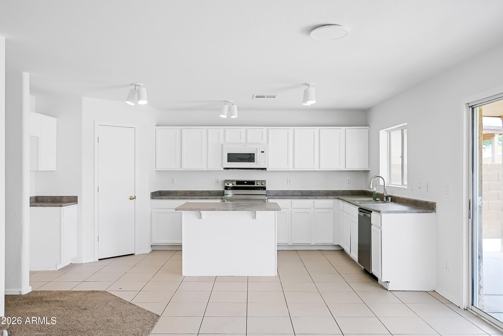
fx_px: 419
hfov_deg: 61.9
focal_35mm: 30
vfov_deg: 43.6
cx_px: 252
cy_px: 168
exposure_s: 1/25
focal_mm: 20
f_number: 8
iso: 250
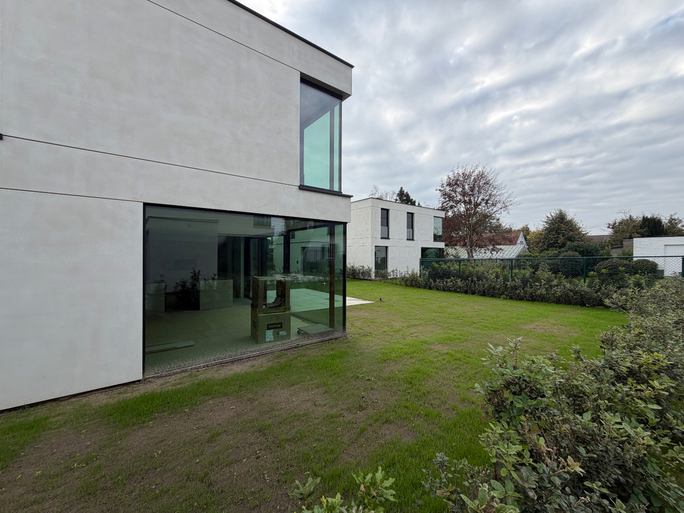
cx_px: 342
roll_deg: +0.1
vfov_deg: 85.7
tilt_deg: -0.8
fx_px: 277
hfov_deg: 102.1
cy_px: 256
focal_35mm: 14
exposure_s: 1/564
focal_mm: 2.22
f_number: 2.2
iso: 40
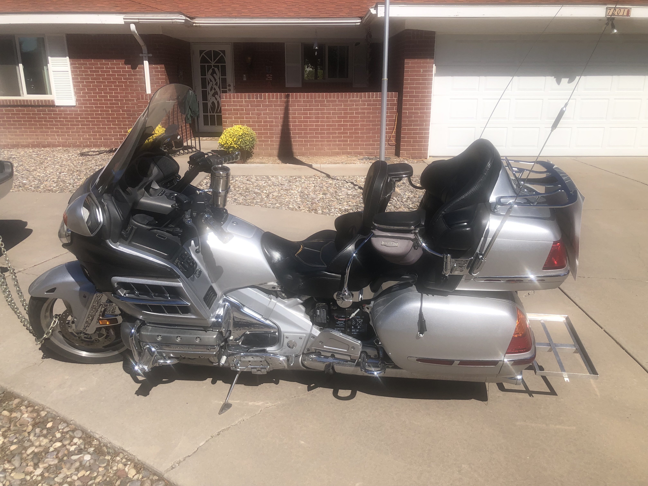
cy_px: 243
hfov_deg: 63.4
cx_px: 324
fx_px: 524
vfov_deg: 49.7
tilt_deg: -17.0
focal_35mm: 28
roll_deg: -0.3
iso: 20
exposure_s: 1/2825
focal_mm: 3.99
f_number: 1.8
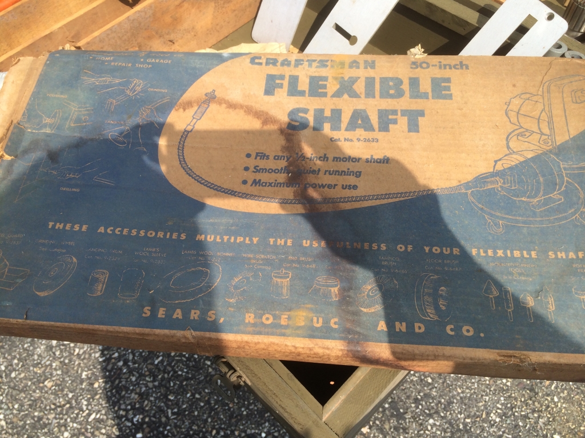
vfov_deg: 46.8
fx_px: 507
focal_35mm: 30
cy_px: 219
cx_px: 292
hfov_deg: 60.0
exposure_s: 1/1466
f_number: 2.2
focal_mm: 4.12
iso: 40
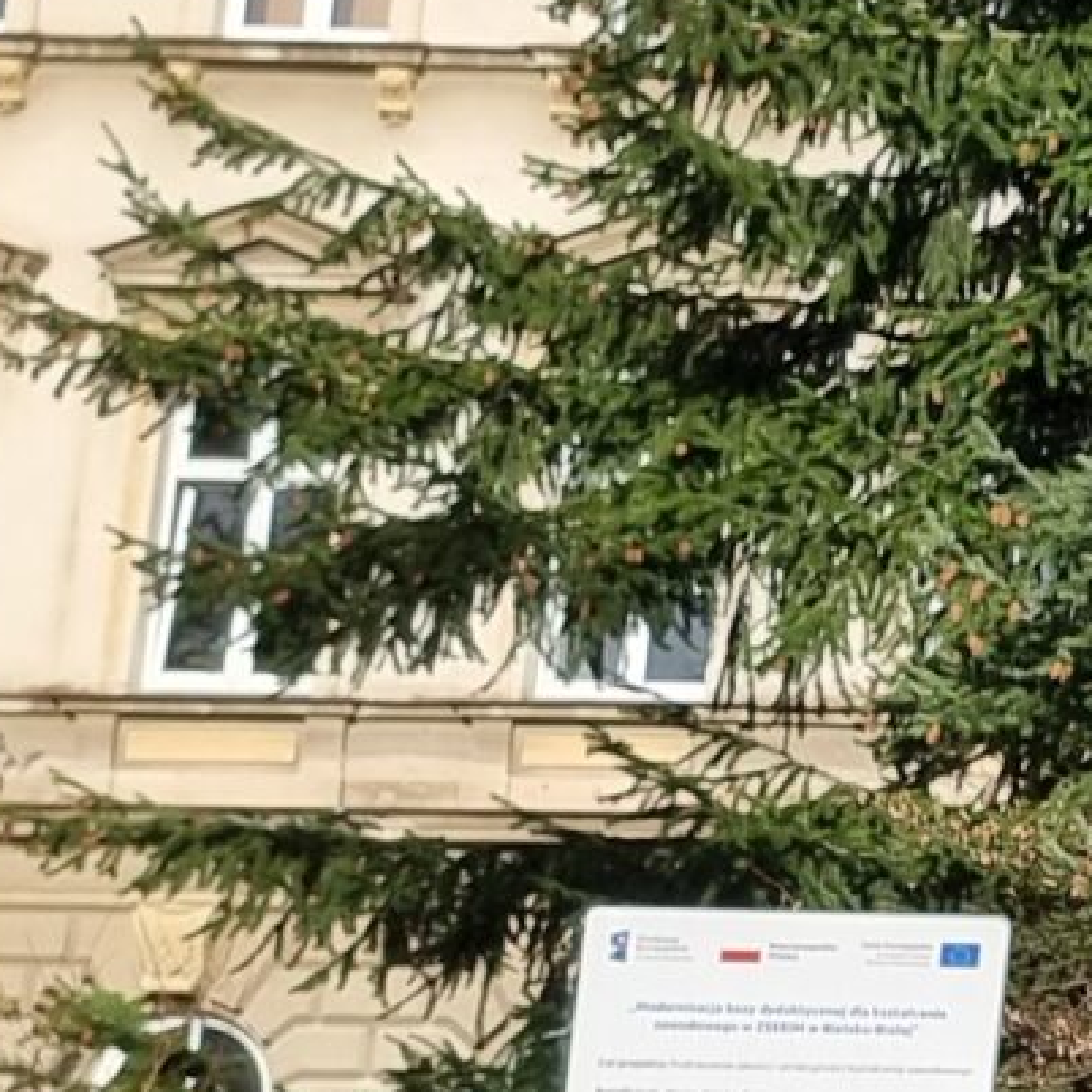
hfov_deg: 10.4
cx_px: 2961
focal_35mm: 135
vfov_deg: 12.9
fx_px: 4818
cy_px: 481
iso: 50
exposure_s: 1/1128
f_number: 1.8
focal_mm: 6.7
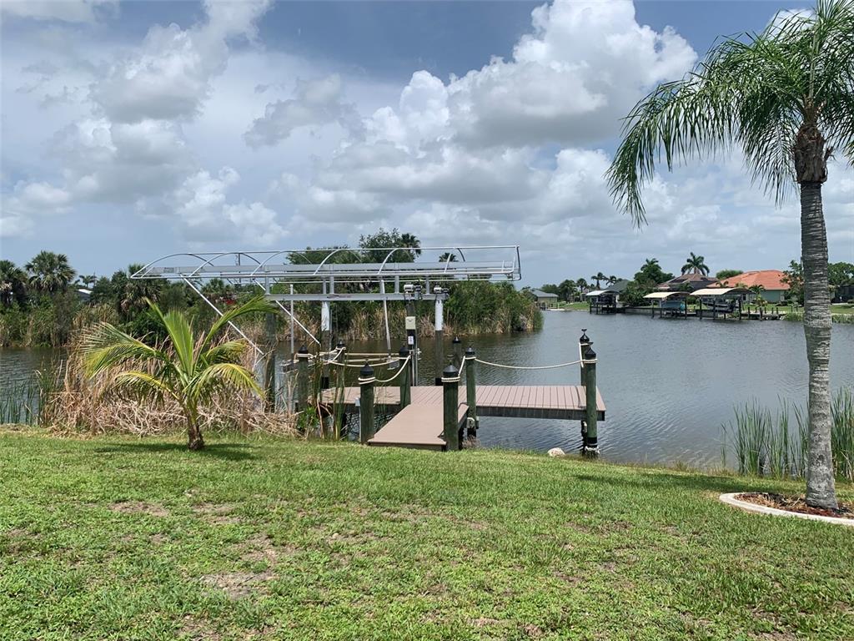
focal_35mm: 26
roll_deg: +0.9
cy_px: 320
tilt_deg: -3.6
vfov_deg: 53.1
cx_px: 427
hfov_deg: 67.3
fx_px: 641
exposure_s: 1/4098
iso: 25
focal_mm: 4.25
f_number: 1.8
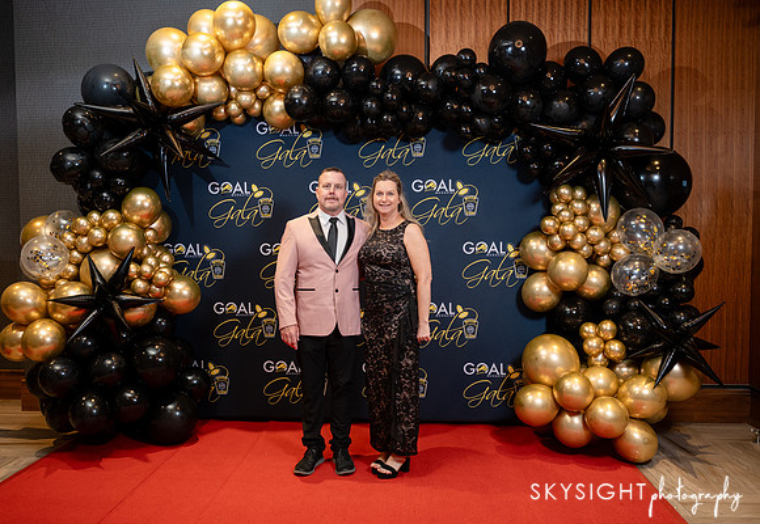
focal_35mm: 30
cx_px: 358
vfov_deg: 43.9
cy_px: 270
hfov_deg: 60.6
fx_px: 650
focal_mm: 28
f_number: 2.8
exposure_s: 1/160
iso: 1000
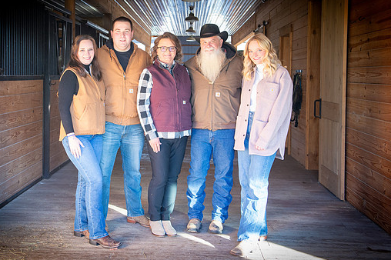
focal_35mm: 50
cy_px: 92
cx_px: 143
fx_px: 543
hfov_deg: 39.3
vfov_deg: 26.8
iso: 1250
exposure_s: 1/60
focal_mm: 38
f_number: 5
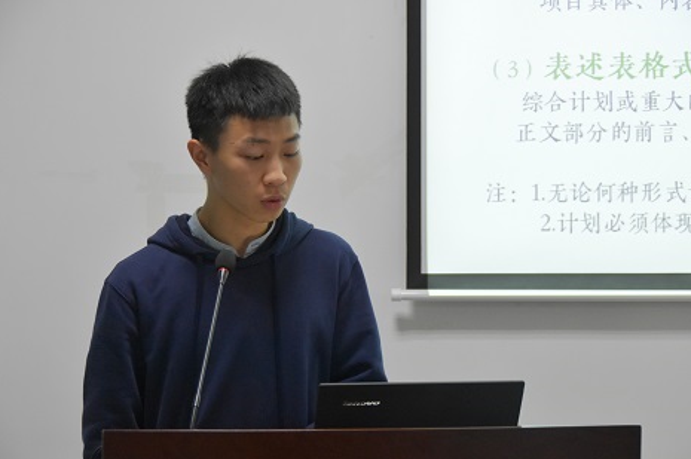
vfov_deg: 12.1
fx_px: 2167
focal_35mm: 113
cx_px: 357
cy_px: 241
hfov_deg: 18.1
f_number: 5
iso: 3200
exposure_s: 1/80
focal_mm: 70
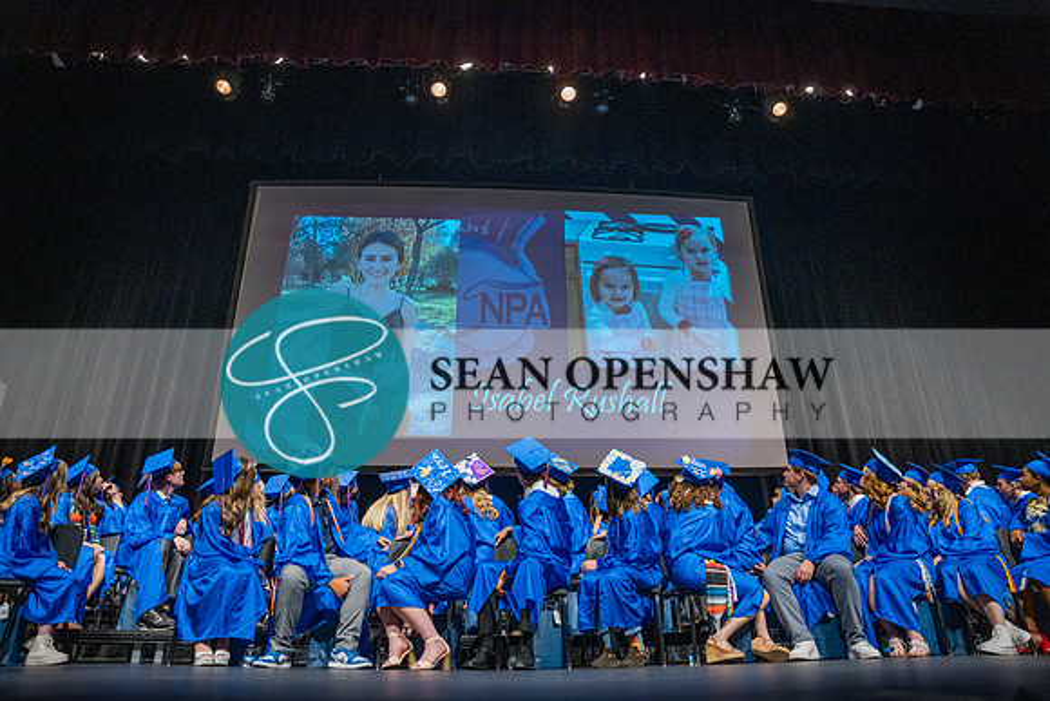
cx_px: 525
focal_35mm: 24
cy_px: 350
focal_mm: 24
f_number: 2.8
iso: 2500
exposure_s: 1/160
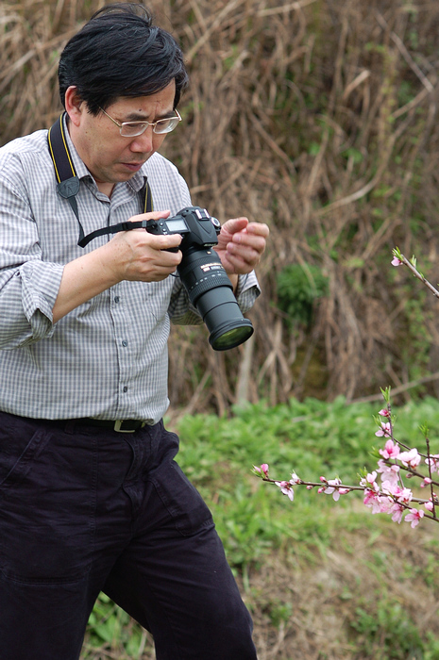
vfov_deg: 16.1
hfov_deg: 10.7
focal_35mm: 128
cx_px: 220
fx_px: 2338
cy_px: 330
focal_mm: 85
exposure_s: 1/160
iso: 200
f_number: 4.5
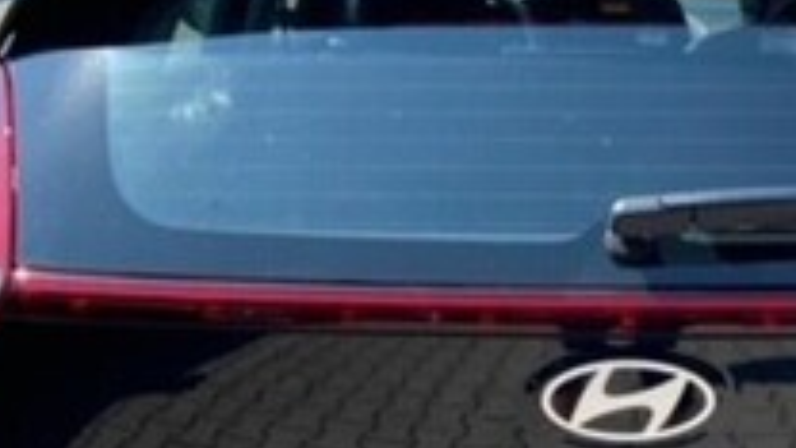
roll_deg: -0.1
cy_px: 458
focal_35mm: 75
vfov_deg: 15.8
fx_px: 1583
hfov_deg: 27.9
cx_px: 566
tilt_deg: -22.6
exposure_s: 1/1193
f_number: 1.8
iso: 32
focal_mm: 4.25
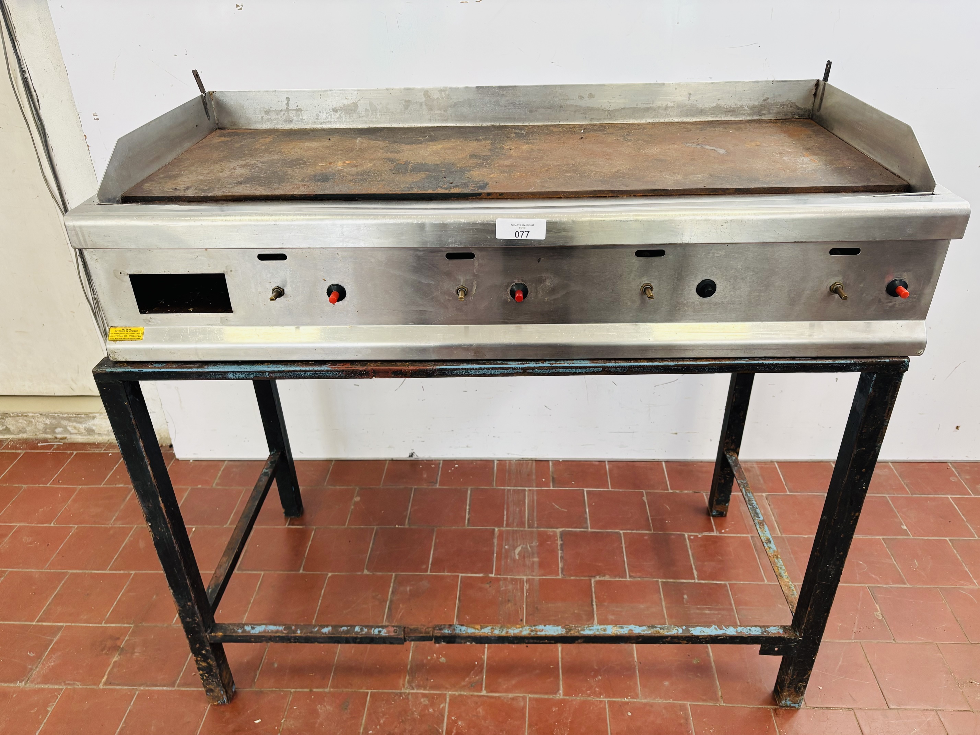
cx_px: 490
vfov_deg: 53.1
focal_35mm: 26
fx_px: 736
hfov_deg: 67.3
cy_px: 368
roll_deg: +1.3
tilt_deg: -31.0
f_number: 1.6
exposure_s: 1/100
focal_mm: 5.96
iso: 125
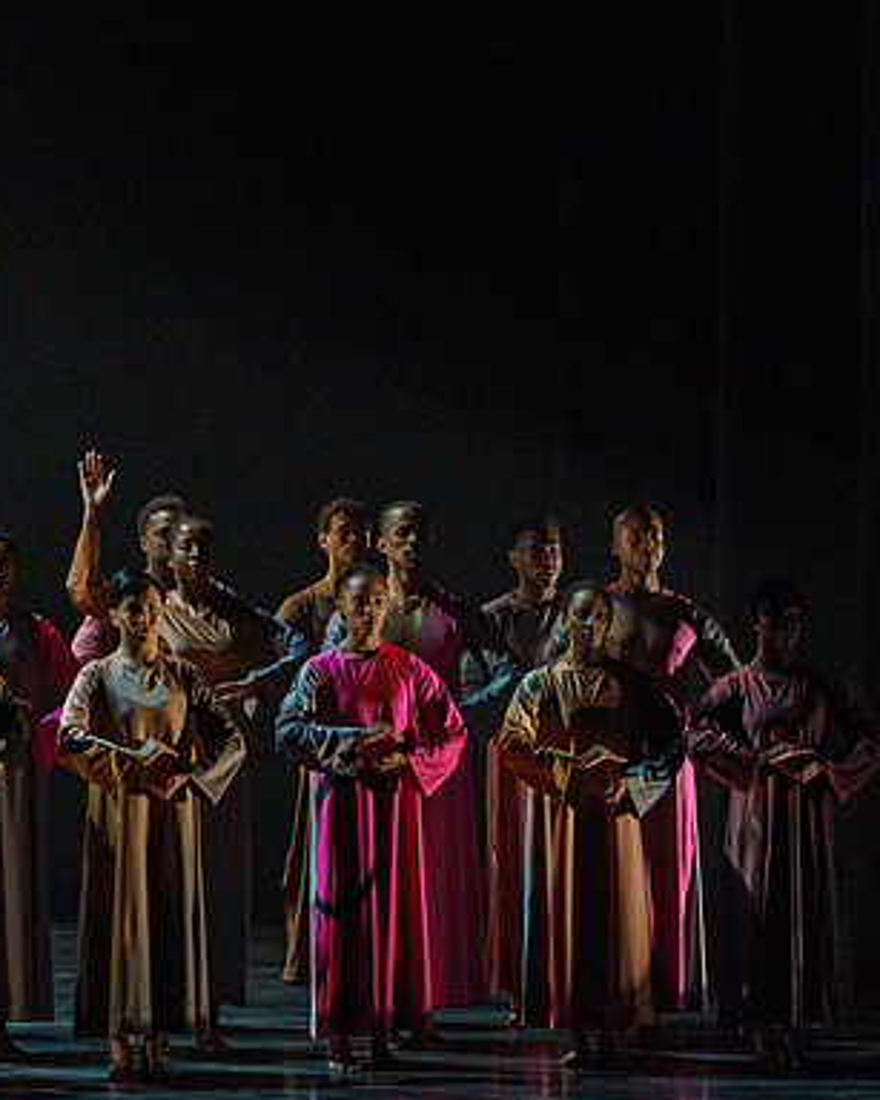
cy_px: 478
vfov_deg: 5.8
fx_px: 10943
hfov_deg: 4.6
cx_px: 248
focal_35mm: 336
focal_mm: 200
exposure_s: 1/250
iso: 6400
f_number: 5.6
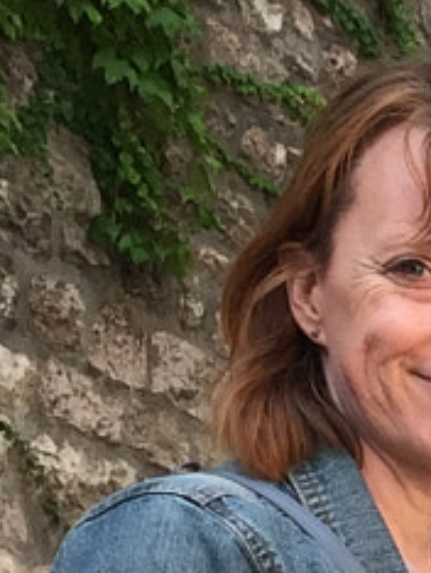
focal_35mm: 198
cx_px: 1283
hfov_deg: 6.8
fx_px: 3281
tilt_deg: +4.2
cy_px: 1026
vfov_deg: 9.5
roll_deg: -0.5
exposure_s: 1/138
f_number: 2.2
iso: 32
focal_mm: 4.15
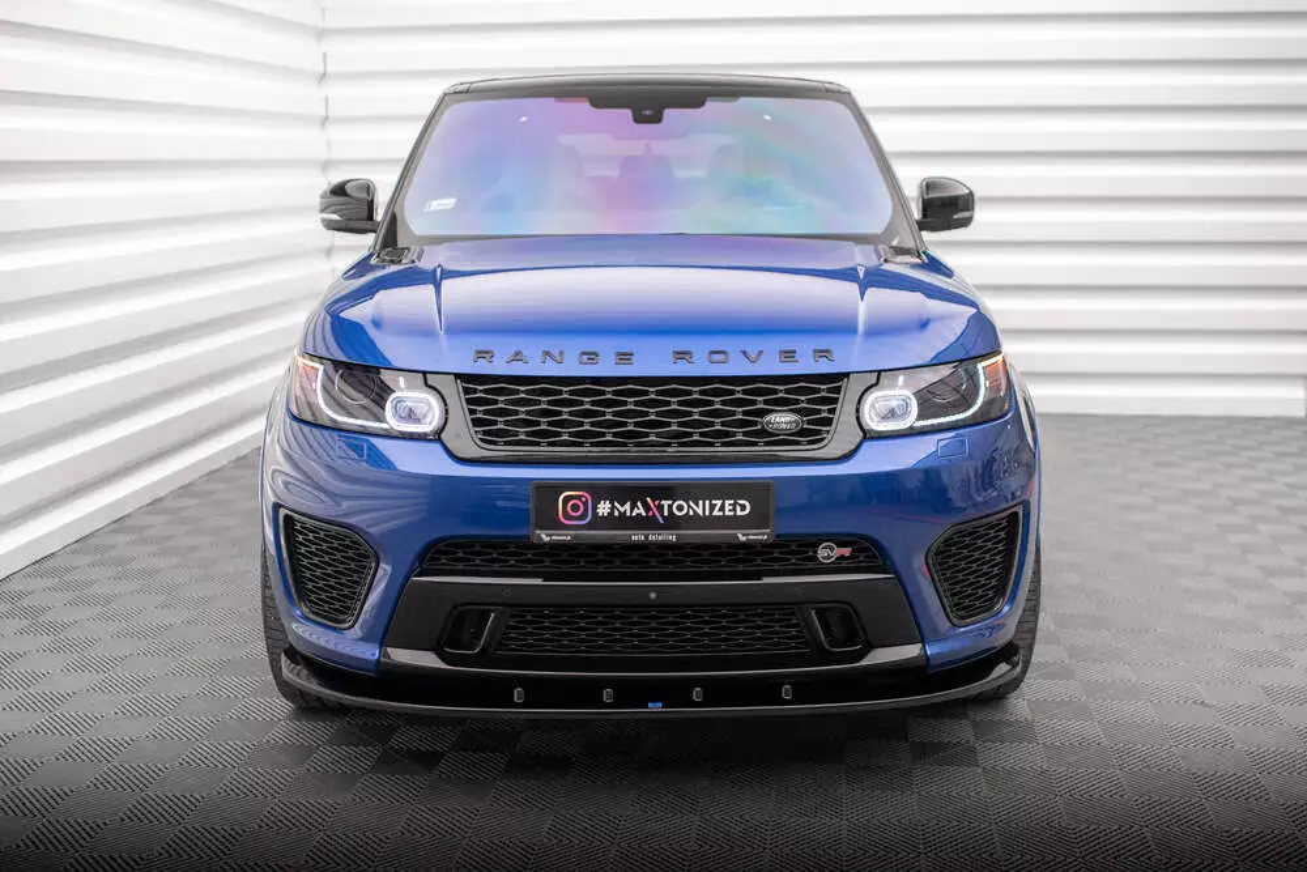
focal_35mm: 43
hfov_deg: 45.5
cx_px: 657
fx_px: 1558
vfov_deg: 31.2
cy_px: 471
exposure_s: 1/100
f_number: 2.5
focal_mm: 35
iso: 1250
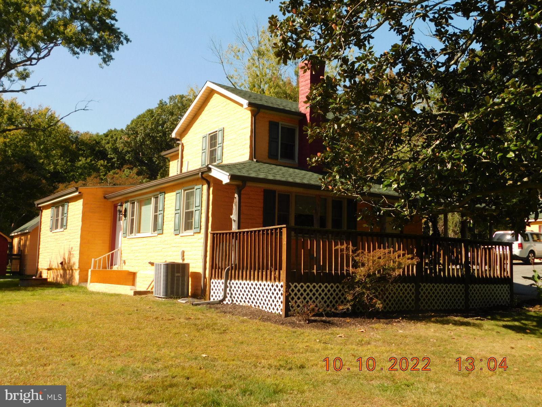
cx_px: 271
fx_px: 564
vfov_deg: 39.7
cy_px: 204
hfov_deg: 51.4
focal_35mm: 36
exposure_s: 1/800
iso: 125
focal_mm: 6.3
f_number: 3.5
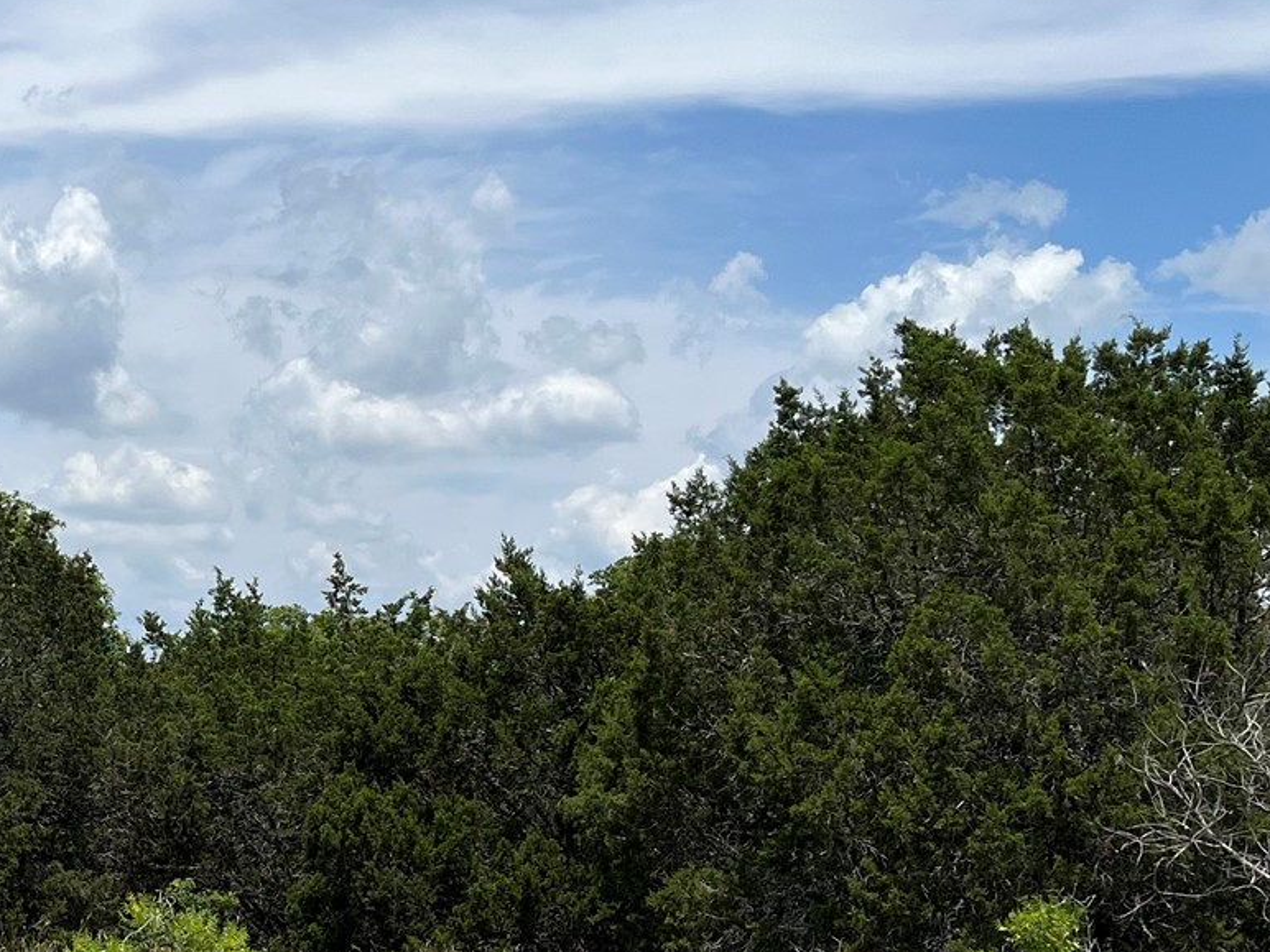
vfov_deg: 21.2
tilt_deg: +3.5
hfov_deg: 27.2
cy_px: 635
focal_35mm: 69
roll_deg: -0.9
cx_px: 122
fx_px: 2531
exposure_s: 1/5848
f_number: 1.6
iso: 50
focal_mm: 5.1
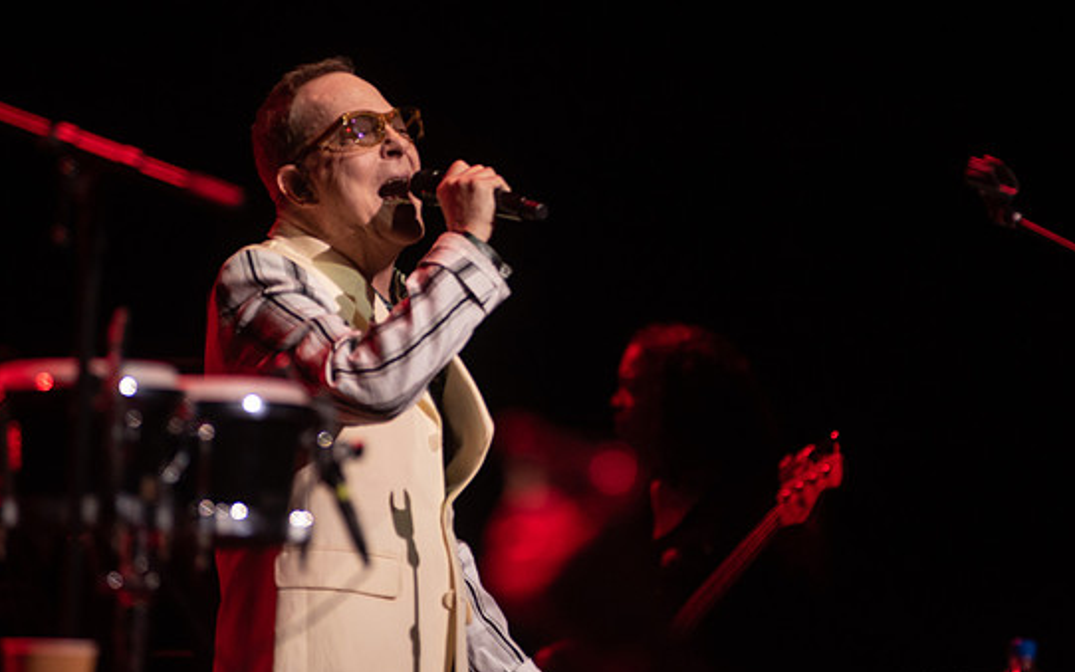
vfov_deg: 4.5
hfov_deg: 7.2
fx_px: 8557
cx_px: 617
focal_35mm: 292
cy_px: 238
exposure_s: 1/640
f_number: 3.2
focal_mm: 200
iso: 1250
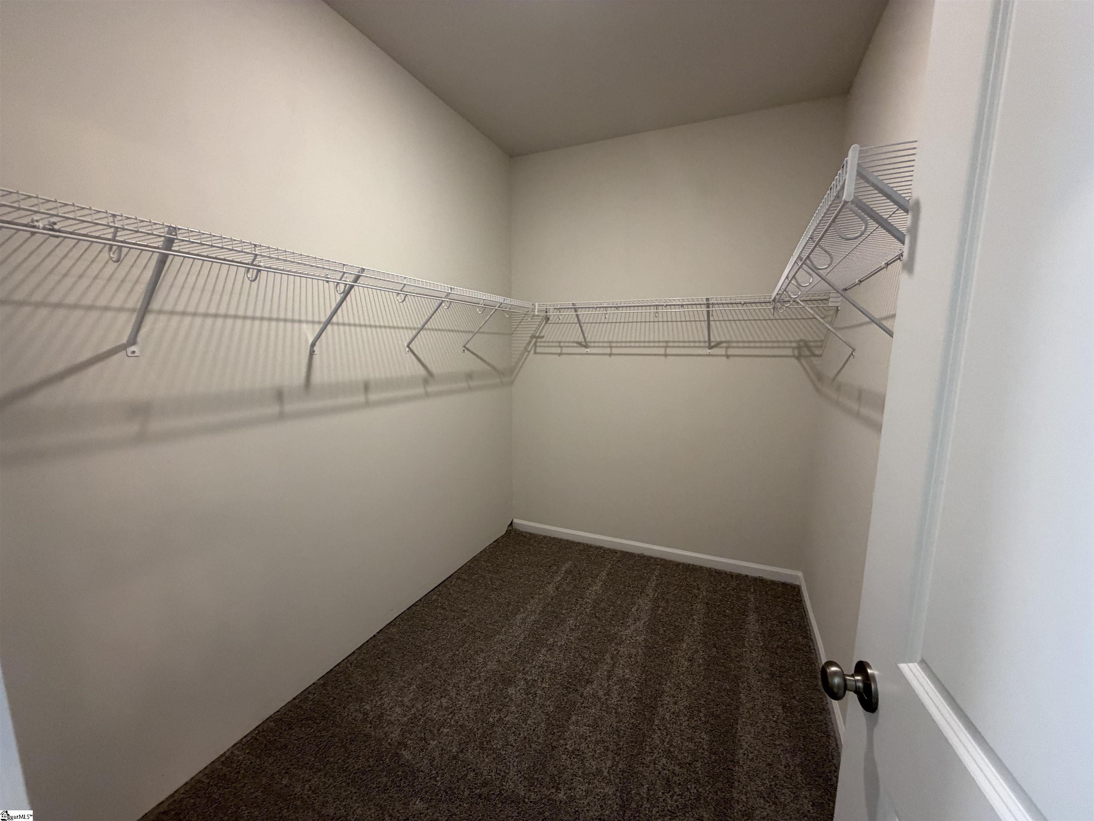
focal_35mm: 14
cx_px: 547
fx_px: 442
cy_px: 410
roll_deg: +0.5
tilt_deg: -8.6
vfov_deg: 85.7
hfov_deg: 102.1
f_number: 2.2
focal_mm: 2.22
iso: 250
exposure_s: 1/60
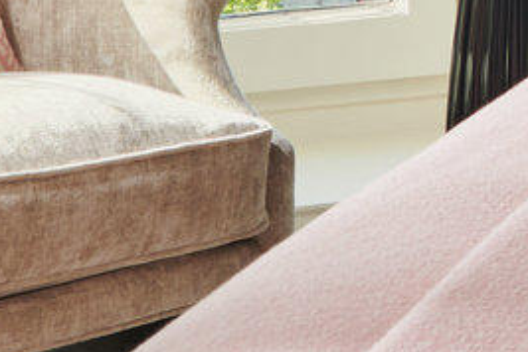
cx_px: 1669
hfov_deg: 6.4
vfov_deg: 4.5
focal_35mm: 292
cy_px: -743
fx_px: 4282
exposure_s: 1/13
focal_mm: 38
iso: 160
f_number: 13
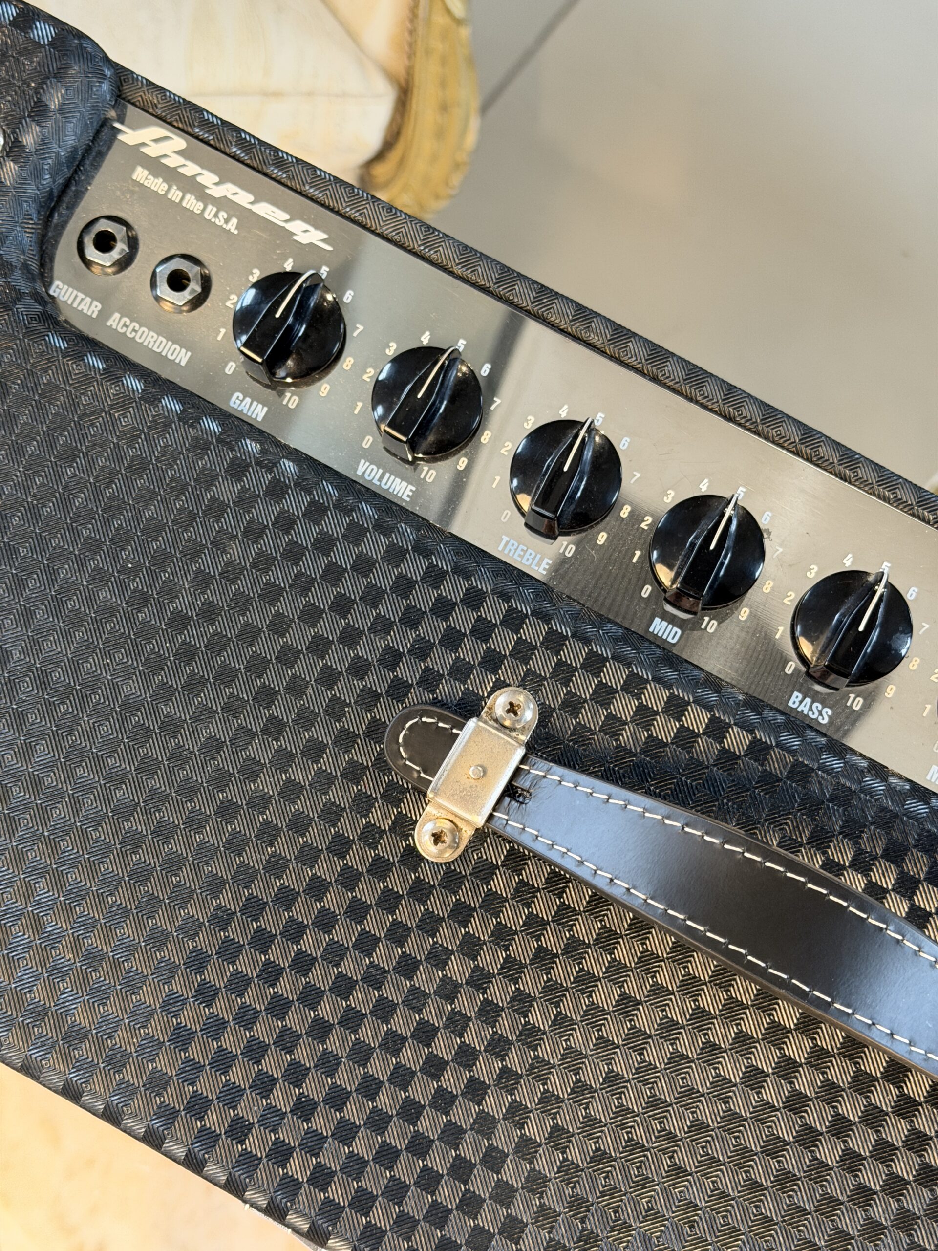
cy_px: 626
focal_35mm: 48
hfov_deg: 30.3
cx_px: 469
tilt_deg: -53.5
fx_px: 1734
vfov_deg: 39.7
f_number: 1.78
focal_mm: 6.76
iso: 250
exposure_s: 1/51
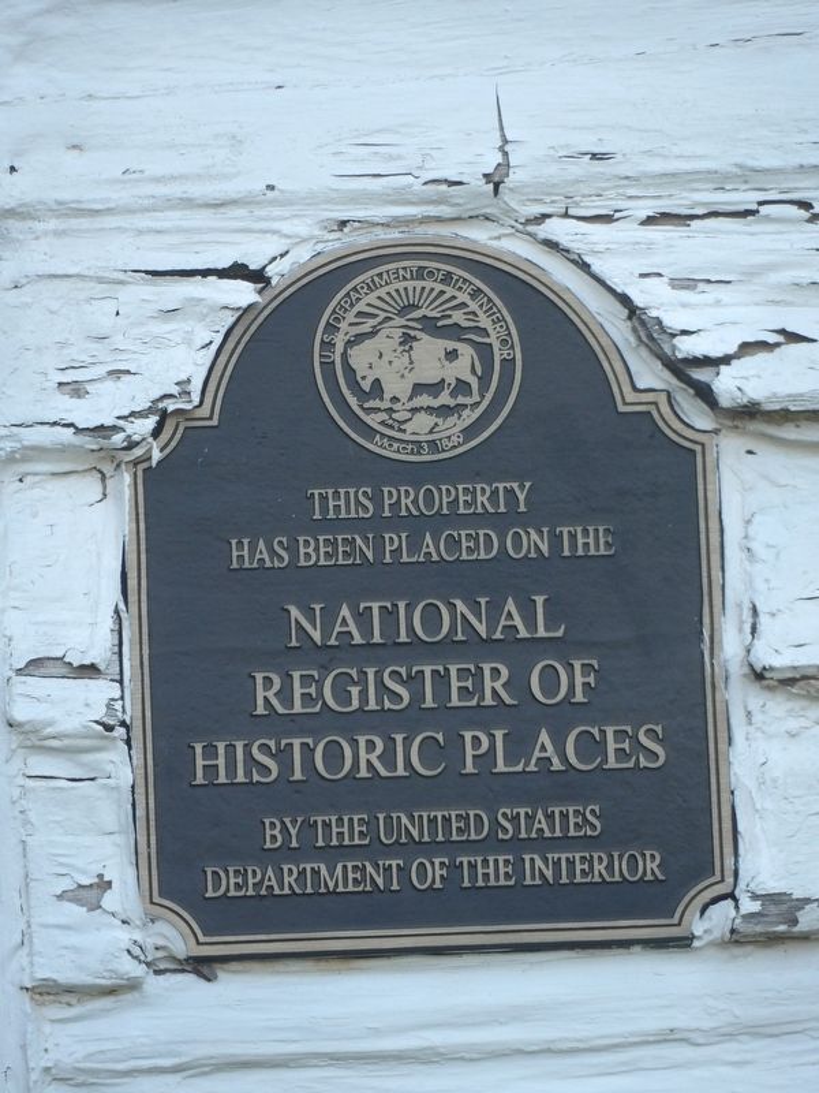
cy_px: 546
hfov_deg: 1.5
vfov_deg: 2.1
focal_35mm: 967
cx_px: 410
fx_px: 30505
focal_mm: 173.5
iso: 188
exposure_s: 1/100
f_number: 5.3
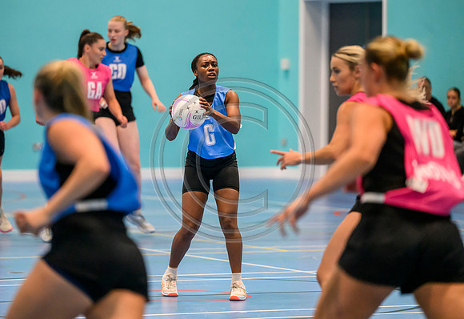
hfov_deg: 9.2
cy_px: 146
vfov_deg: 6.3
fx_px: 2885
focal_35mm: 222
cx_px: 204
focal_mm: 200
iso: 8000
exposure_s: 1/1000
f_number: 2.8
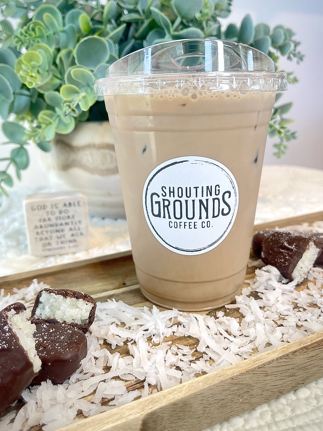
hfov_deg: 48.2
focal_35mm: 29
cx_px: 155
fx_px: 361
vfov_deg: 61.6
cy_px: 201
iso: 80
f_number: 1.6
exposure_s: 1/60
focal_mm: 5.1
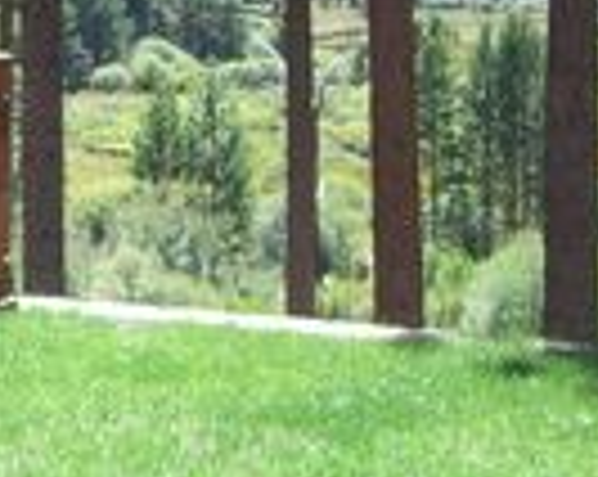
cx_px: 9
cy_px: 27
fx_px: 1820
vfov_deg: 14.7
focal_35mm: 103
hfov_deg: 18.2
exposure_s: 1/320
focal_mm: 6.2
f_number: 2.7
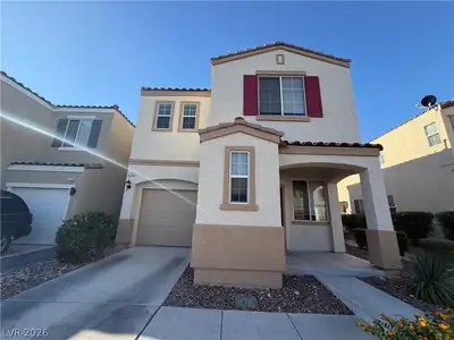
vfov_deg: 85.7
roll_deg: -2.0
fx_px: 184
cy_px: 170
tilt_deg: +14.6
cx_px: 227
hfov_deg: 102.1
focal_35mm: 14
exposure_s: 1/569
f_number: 2.2
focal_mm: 2.22
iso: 40
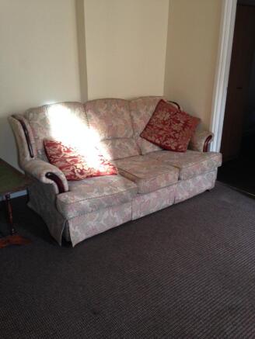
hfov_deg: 43.0
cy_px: 170
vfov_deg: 55.3
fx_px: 324
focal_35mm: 33
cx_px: 128
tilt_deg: -20.2
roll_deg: -0.4
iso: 160
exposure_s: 1/20
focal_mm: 4.12
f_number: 2.4
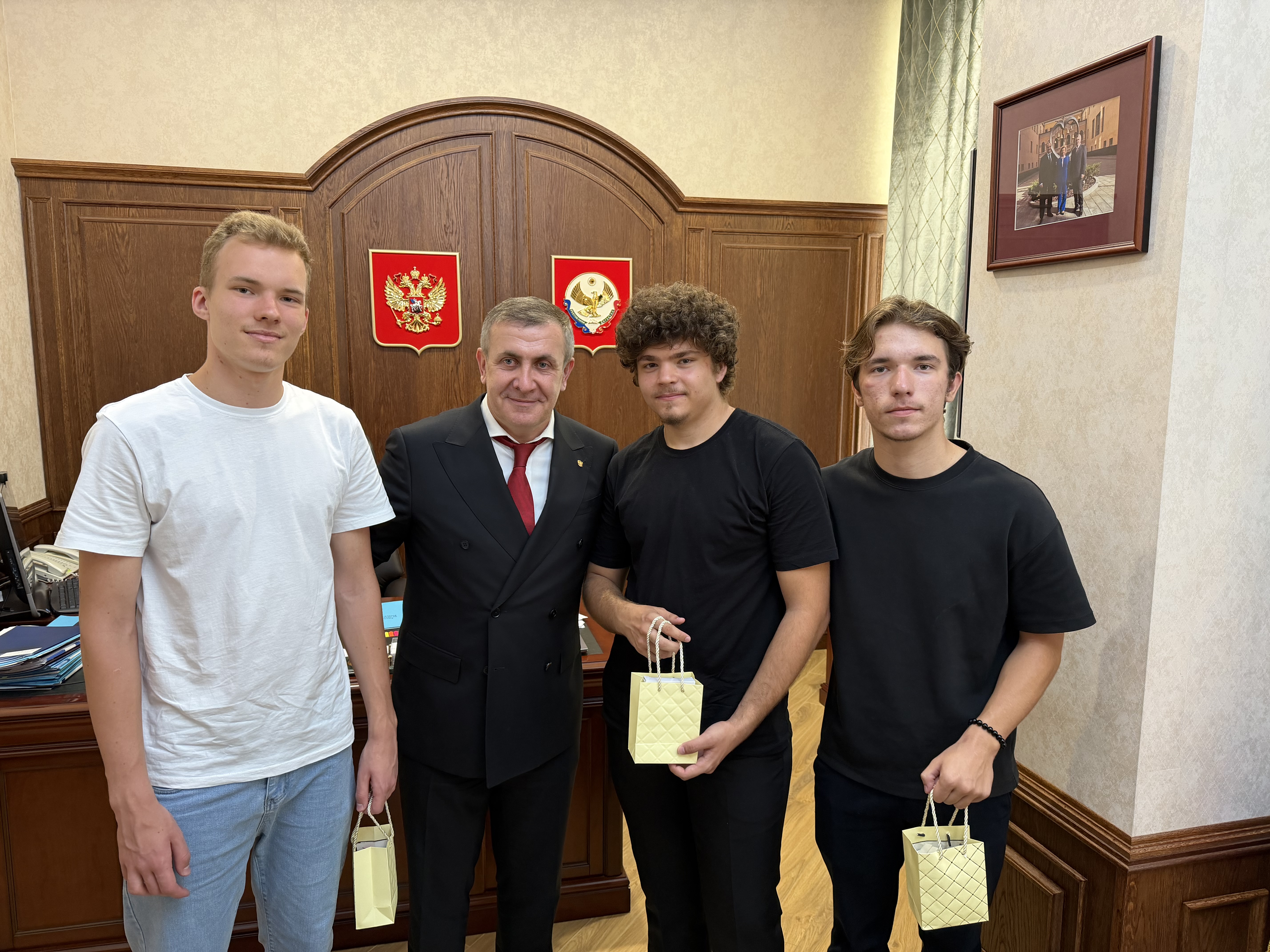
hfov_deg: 71.6
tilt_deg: -7.9
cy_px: 476
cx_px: 635
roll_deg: -0.3
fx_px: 881
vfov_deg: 56.8
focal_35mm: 24
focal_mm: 6.76
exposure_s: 1/50
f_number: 1.78
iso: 200
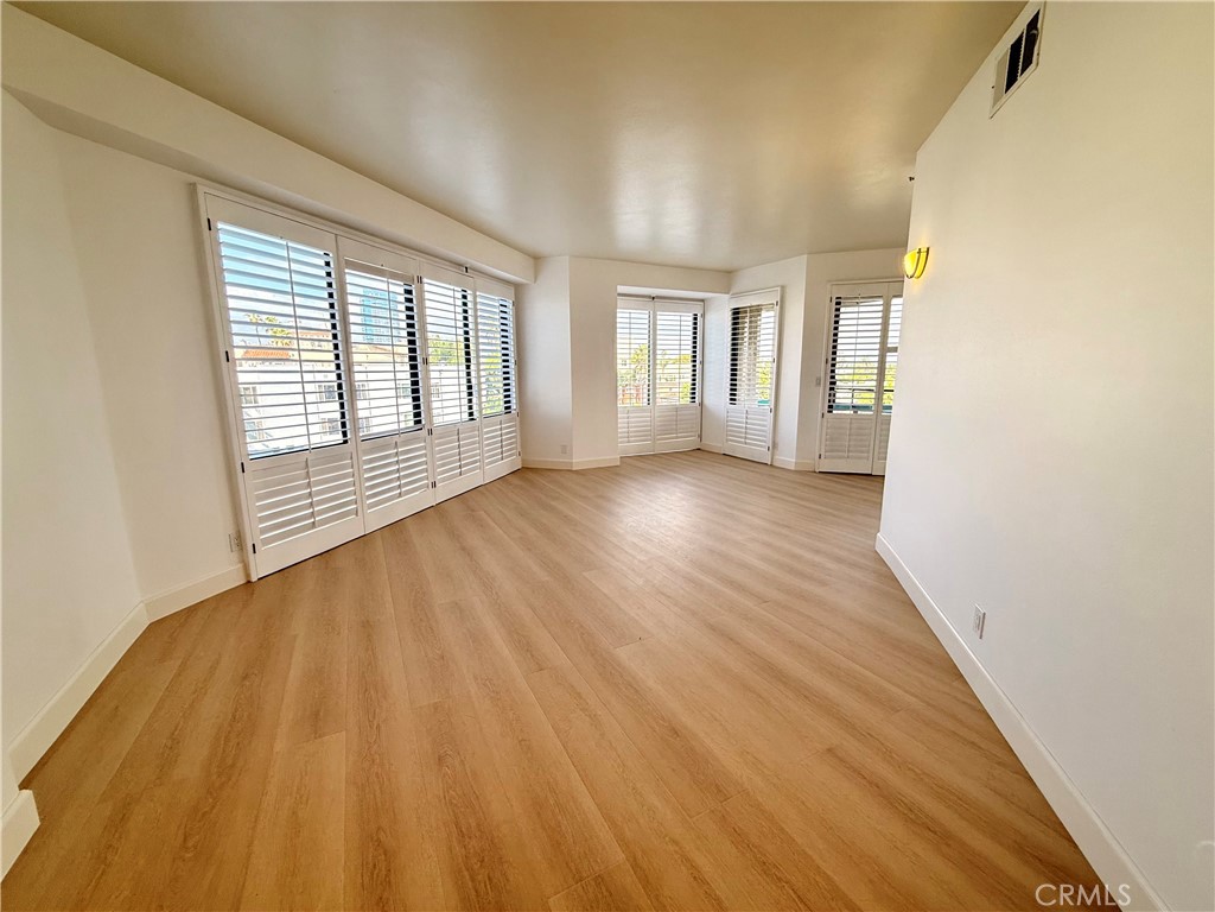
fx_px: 491
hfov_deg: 102.1
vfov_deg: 85.7
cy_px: 456
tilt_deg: -10.2
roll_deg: +0.2
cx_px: 608
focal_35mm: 14
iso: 100
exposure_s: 1/120
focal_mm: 2.22
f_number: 2.2
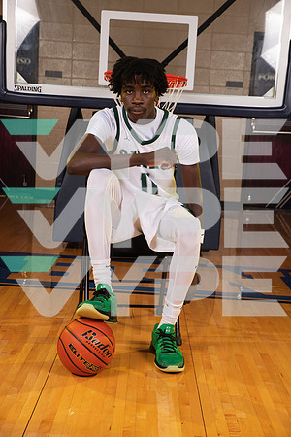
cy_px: 218
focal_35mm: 56
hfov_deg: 24.2
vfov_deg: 35.6
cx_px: 146
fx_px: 679
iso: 320
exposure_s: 1/320
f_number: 7.1
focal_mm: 56
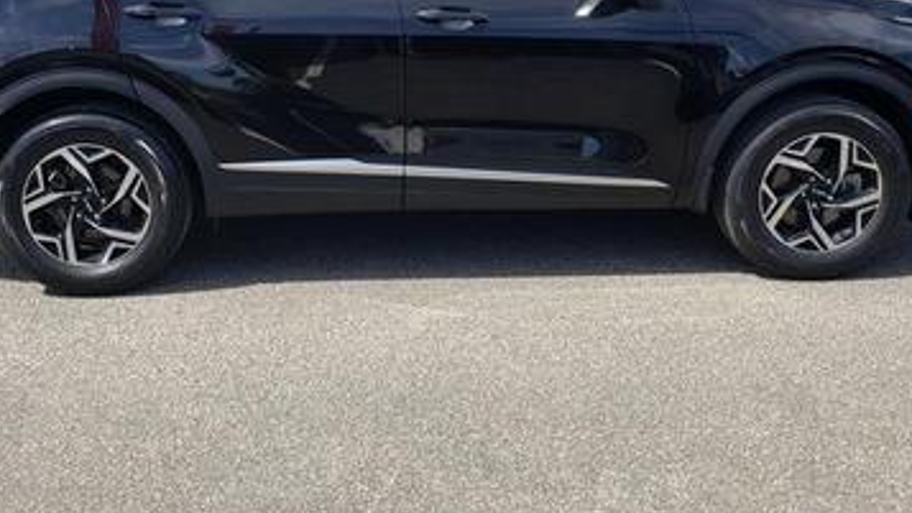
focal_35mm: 40
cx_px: 399
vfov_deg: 28.9
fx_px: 968
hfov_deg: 50.3
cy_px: 87
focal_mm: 4.3
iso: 50
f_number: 2.4
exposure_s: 1/758
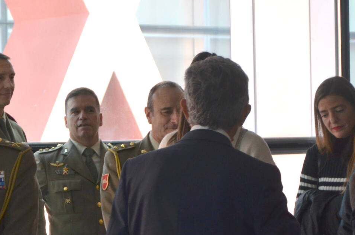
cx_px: 21
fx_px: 1841
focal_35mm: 187
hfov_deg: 10.9
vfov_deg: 7.3
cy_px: 177
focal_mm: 62
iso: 1000
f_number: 5.6
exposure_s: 1/125
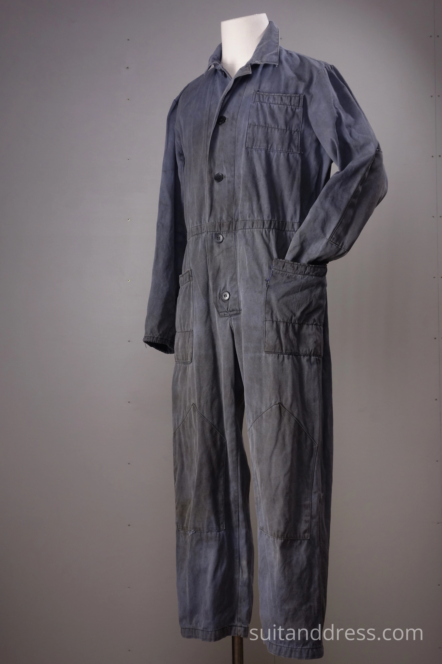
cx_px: 221
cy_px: 332
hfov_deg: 22.6
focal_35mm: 60
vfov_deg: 33.4
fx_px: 1105
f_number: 4.5
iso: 400
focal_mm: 22.25
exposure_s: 1/25
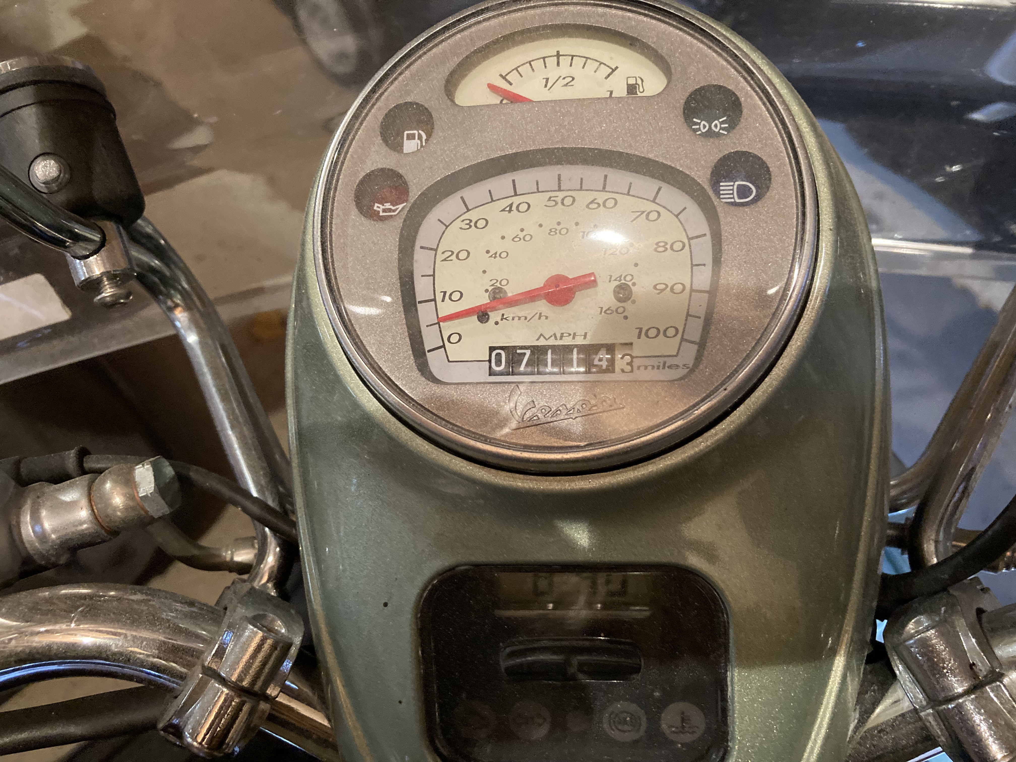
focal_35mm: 28
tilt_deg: -60.7
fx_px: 822
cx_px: 508
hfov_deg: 63.4
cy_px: 381
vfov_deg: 49.7
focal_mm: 3.99
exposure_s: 1/30
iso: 500
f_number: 1.8
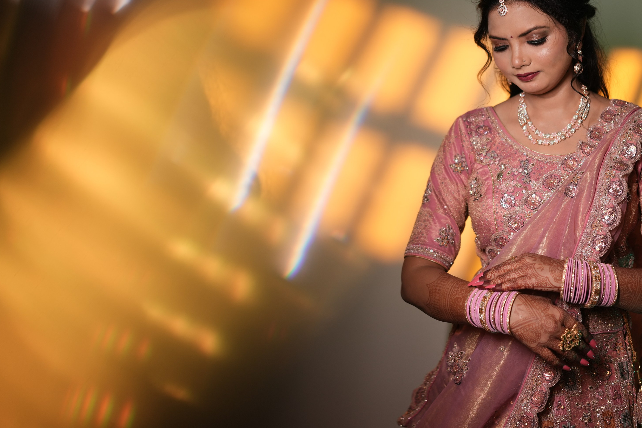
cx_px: 437
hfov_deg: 39.8
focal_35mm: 49
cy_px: 140
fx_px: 874
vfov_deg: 27.3
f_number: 1.4
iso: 250
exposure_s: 1/200
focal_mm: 35
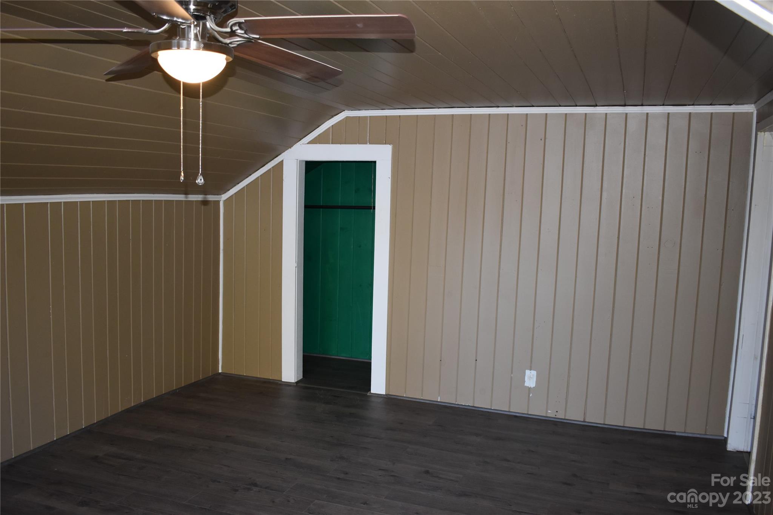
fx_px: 708
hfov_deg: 57.2
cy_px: 258
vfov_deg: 40.0
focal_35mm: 33
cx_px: 386
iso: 800
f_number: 3.8
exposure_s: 1/60
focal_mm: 22
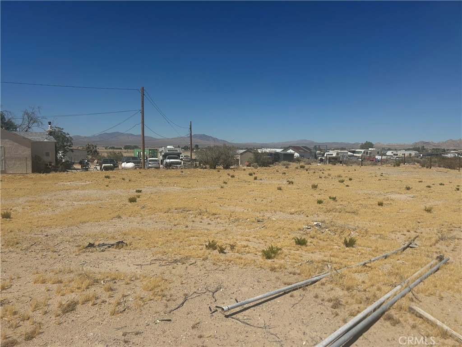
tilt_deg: -4.0
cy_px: 174
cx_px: 231
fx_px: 347
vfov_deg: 53.1
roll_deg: -0.3
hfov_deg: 67.3
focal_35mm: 26
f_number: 1.5
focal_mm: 5.7
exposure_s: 1/12658
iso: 50
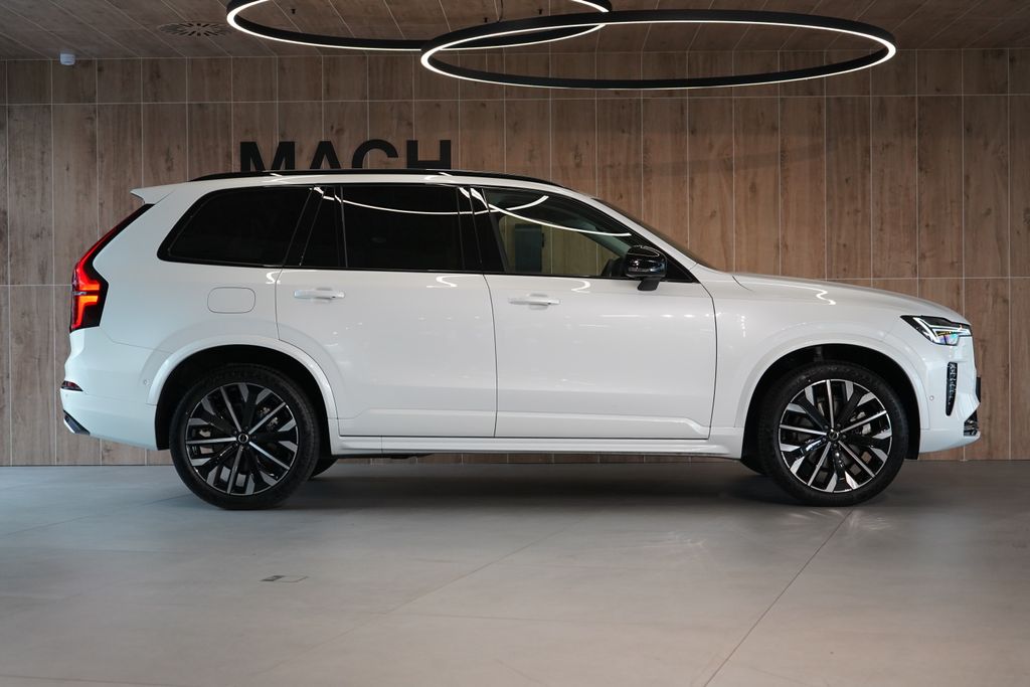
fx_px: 1688
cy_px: 344
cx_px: 515
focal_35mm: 59
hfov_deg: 33.9
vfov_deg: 23.0
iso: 2000
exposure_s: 1/160
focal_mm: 59
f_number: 5
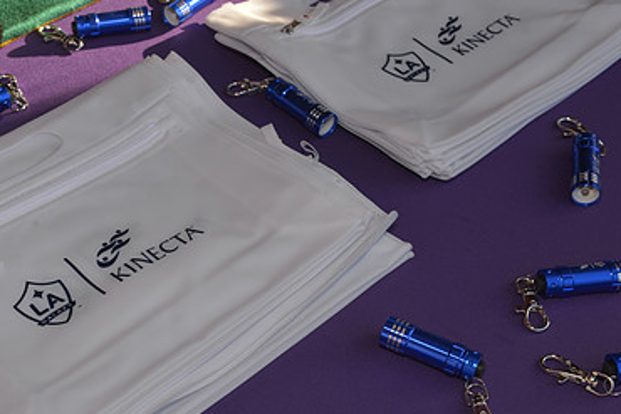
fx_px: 1191
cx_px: 215
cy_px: 259
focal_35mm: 69
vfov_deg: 19.7
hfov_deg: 29.1
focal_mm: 44
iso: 400
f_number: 11
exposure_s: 1/250
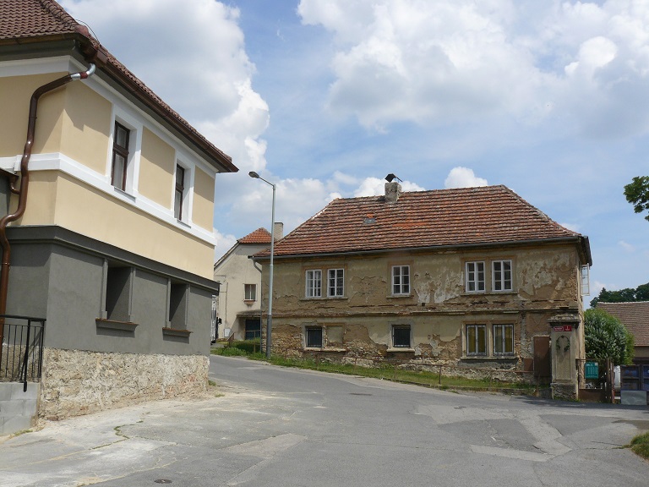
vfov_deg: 39.7
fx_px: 675
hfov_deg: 51.4
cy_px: 244
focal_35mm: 36
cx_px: 324
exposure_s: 1/400
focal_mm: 6
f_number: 7.1
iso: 100
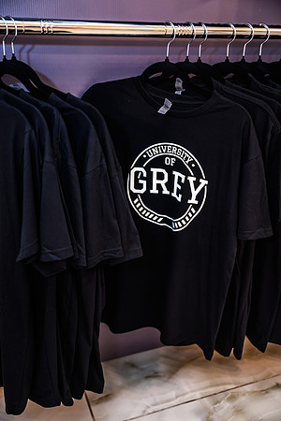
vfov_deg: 51.9
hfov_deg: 35.9
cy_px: 210
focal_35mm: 37
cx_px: 140
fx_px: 433
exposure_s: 1/100
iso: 1600
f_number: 2.8
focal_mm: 37
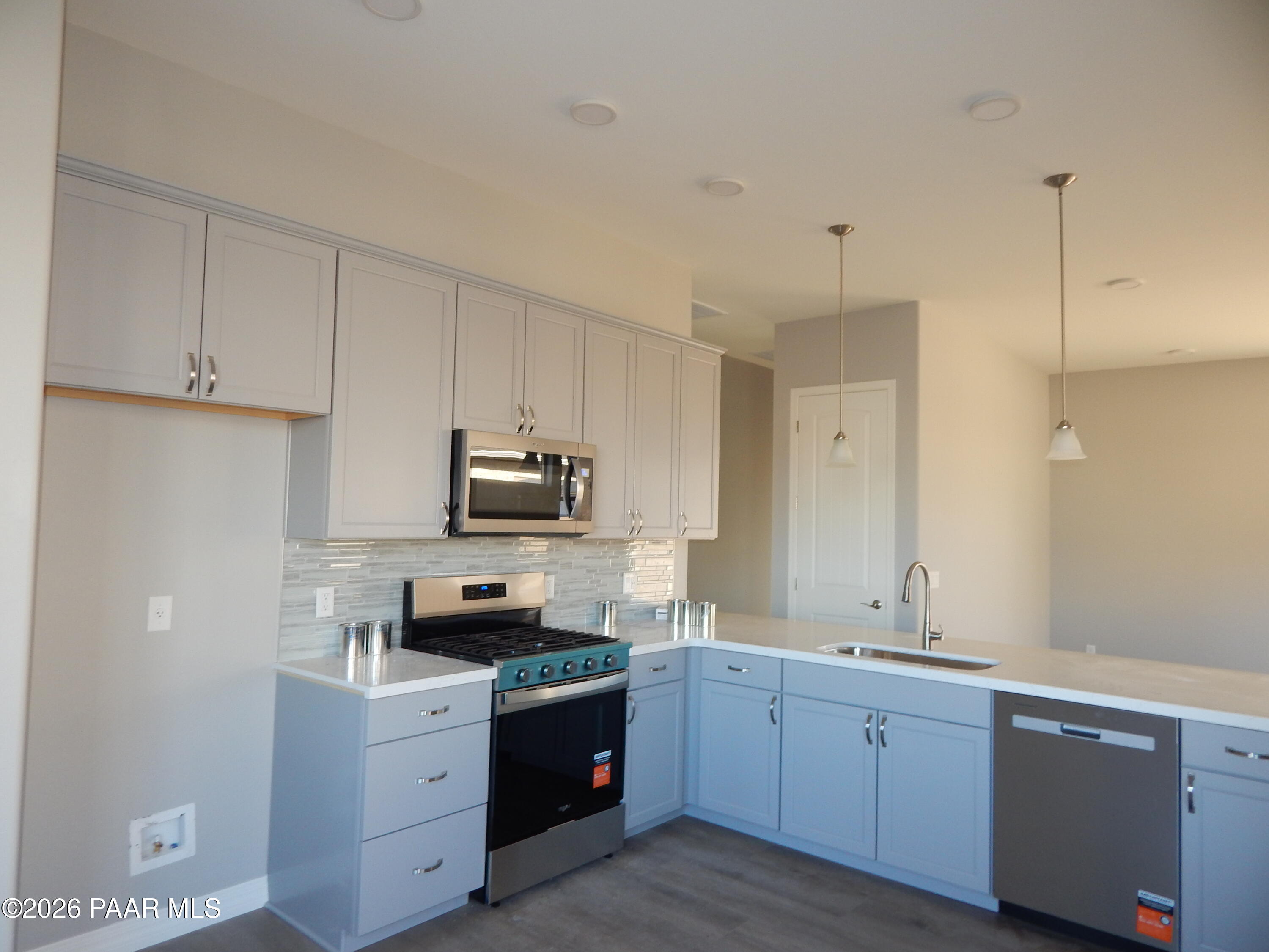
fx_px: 807
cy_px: 476
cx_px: 634
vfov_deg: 61.1
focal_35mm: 22
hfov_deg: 76.4
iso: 140
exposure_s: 1/30
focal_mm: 4
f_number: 3
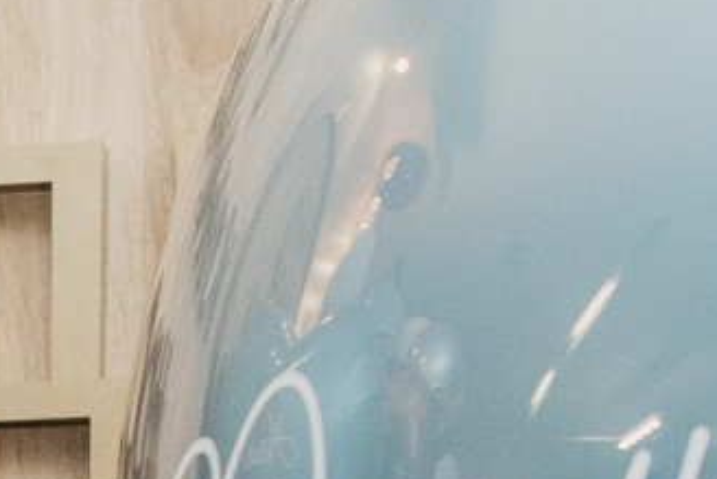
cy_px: 1532
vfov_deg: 5.4
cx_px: -1134
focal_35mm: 237
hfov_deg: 7.9
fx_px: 4722
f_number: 4
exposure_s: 1/160
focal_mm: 26
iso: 640
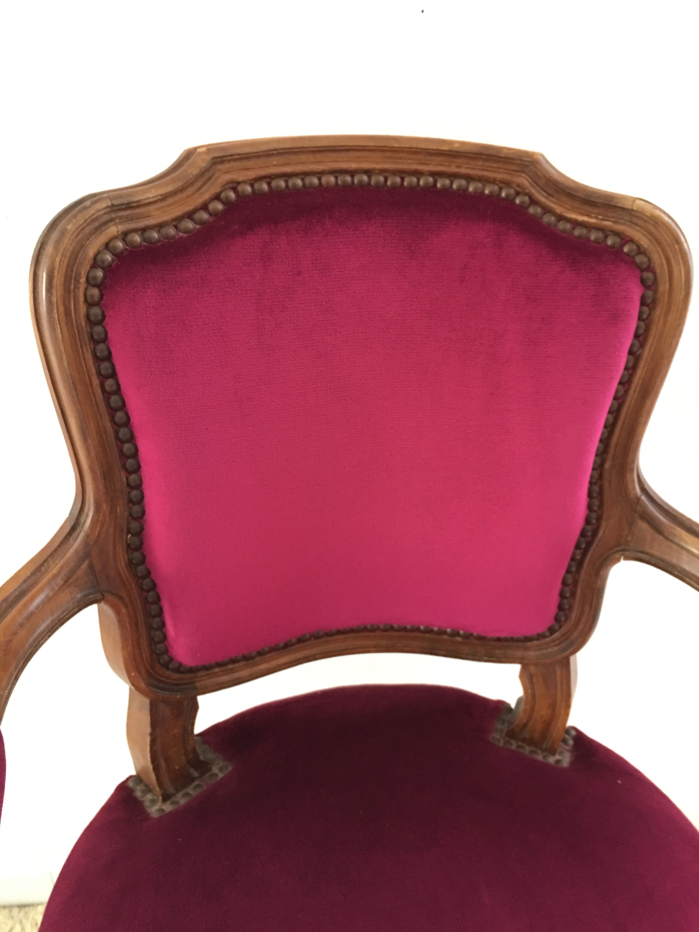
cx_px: 350
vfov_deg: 61.7
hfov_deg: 48.2
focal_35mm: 29
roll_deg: -3.8
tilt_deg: -30.8
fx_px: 781
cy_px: 466
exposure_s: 1/8
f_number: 2.2
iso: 125
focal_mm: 4.15
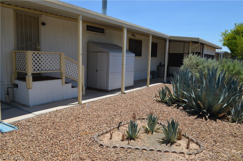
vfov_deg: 47.7
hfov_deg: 67.5
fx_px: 182
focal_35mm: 27
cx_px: 122
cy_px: 80
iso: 100
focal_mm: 18
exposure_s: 1/250
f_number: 8
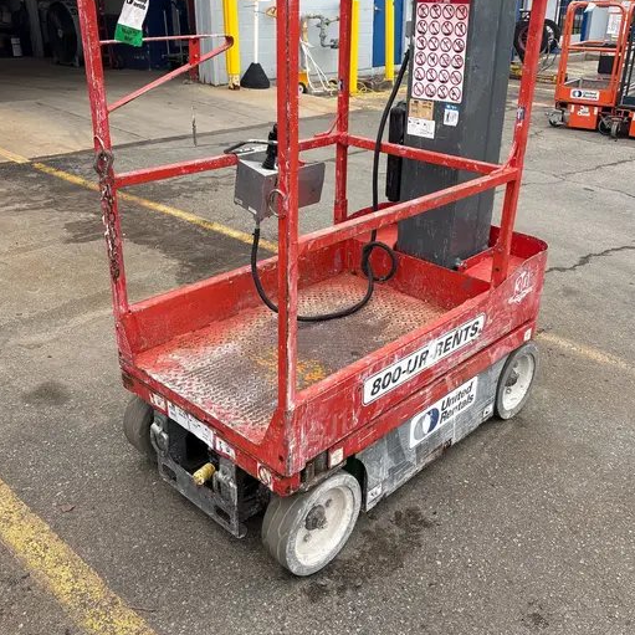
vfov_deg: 49.6
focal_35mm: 33
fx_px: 685
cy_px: 278
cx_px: 332
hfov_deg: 49.7
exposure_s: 1/586
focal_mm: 5.96
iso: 50
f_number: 1.6
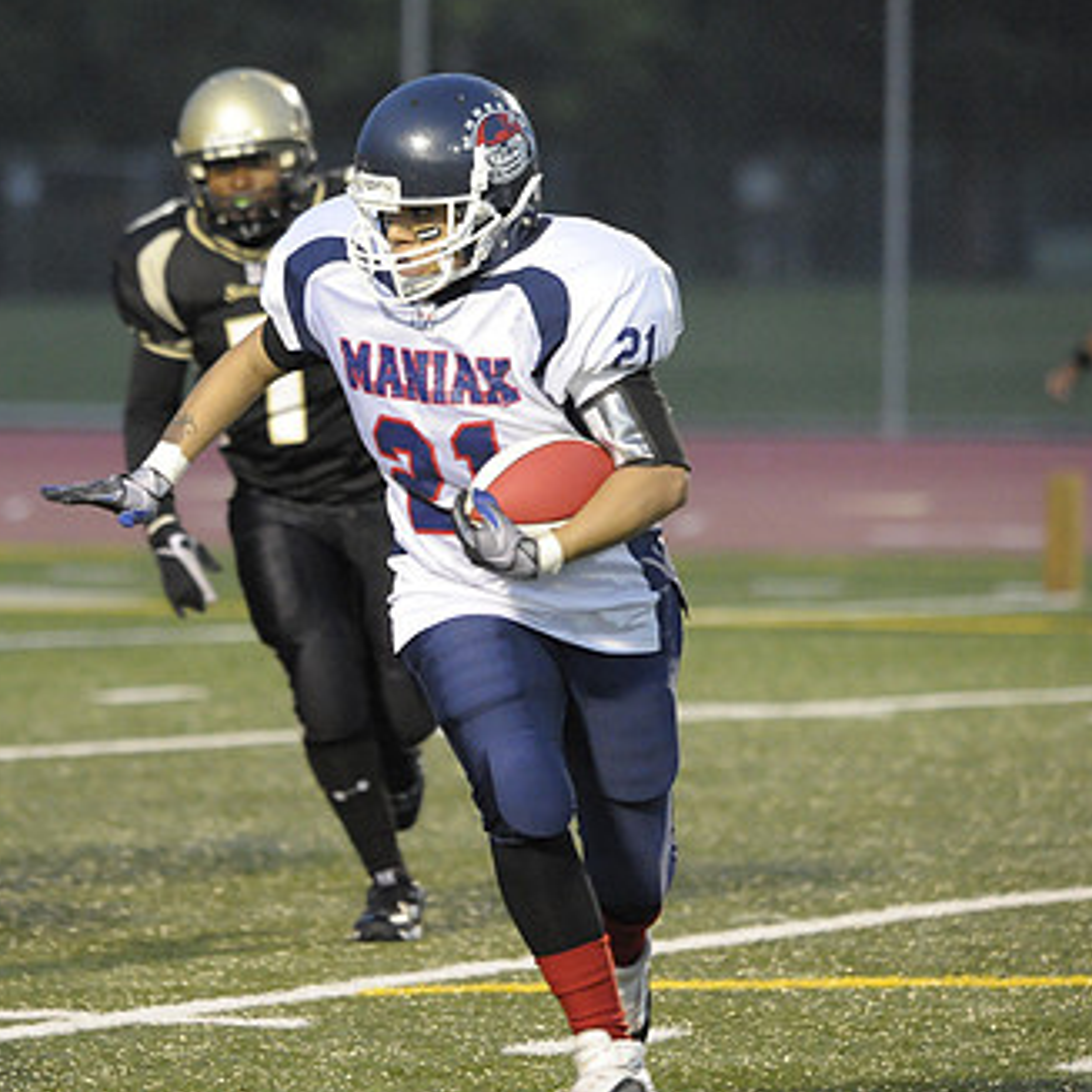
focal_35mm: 528
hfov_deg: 3.3
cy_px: 478
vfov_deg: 3.3
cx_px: 381
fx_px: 18845
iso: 12800
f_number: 6
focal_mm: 350
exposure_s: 1/640
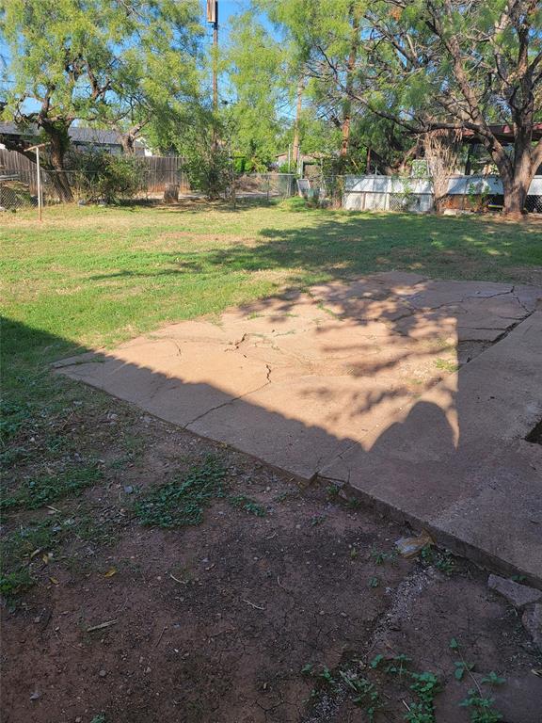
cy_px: 362
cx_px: 271
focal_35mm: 24
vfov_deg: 71.6
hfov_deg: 56.8
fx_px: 501
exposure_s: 1/368
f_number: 1.8
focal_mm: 6.7
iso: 16
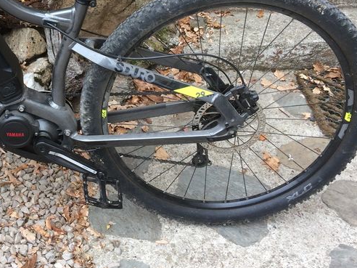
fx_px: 608
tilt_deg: -30.6
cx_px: 42
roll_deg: -1.5
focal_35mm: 59
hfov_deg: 31.3
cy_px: 47
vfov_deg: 24.4
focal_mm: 4.15
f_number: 2.2
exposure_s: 1/100
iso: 50
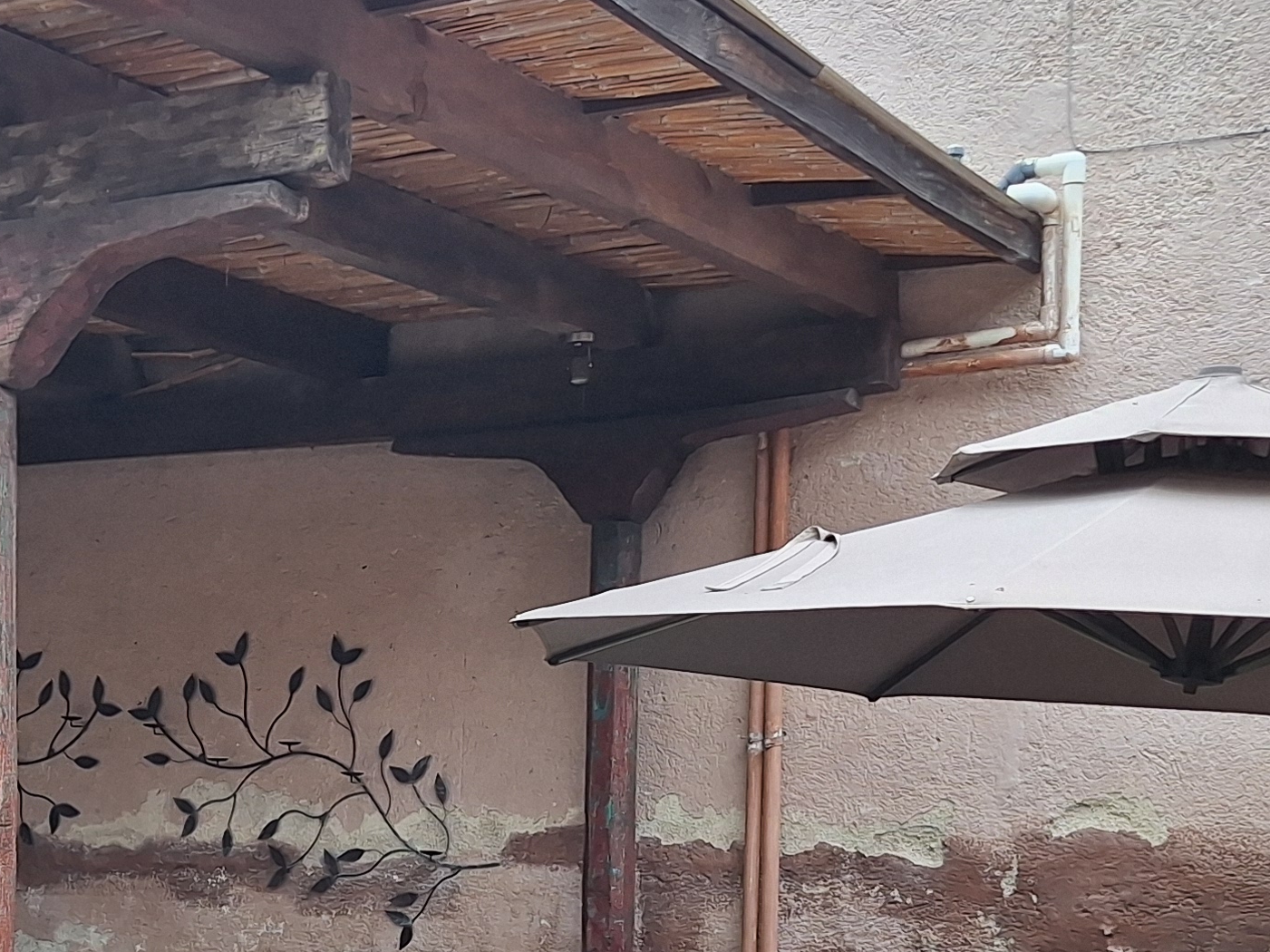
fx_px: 2457
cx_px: 199
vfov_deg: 21.1
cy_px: 980
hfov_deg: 28.2
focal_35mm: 67
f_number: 1.8
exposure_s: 1/485
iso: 40
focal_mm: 5.54
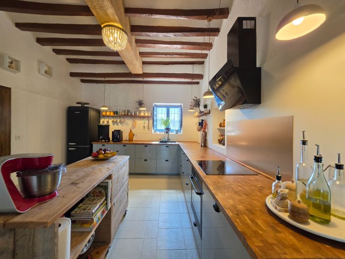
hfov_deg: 106.2
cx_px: 172
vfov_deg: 89.9
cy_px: 130
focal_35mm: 13
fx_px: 129
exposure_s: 1/100
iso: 125
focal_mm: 2.2
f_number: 1.9
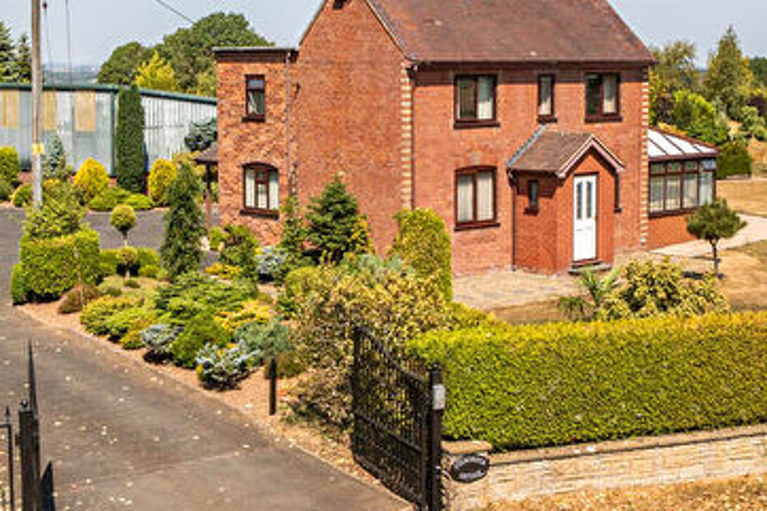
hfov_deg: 33.3
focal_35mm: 60
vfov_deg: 22.4
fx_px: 1278
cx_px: 451
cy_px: 139
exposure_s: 1/2000
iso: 400
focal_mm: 21
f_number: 8
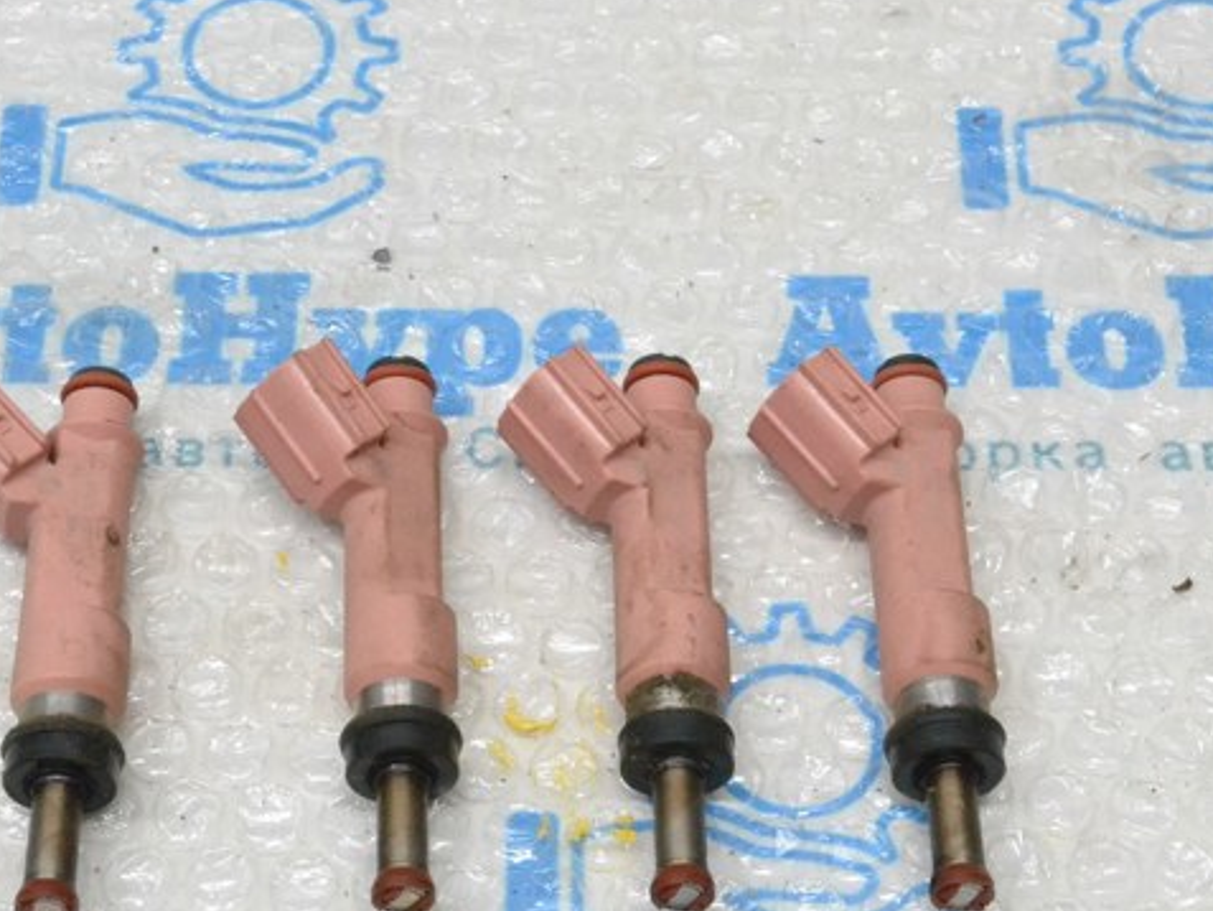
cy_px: 524
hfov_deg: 22.0
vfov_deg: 16.6
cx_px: 514
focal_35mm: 89
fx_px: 3119
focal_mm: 46
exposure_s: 1/100
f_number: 14
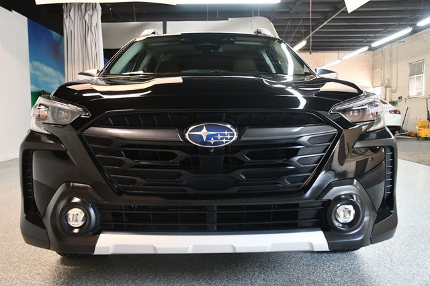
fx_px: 430
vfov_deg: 36.8
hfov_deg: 53.2
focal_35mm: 36
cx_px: 215
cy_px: 143
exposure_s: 1/125
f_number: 3.8
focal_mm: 24
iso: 2500
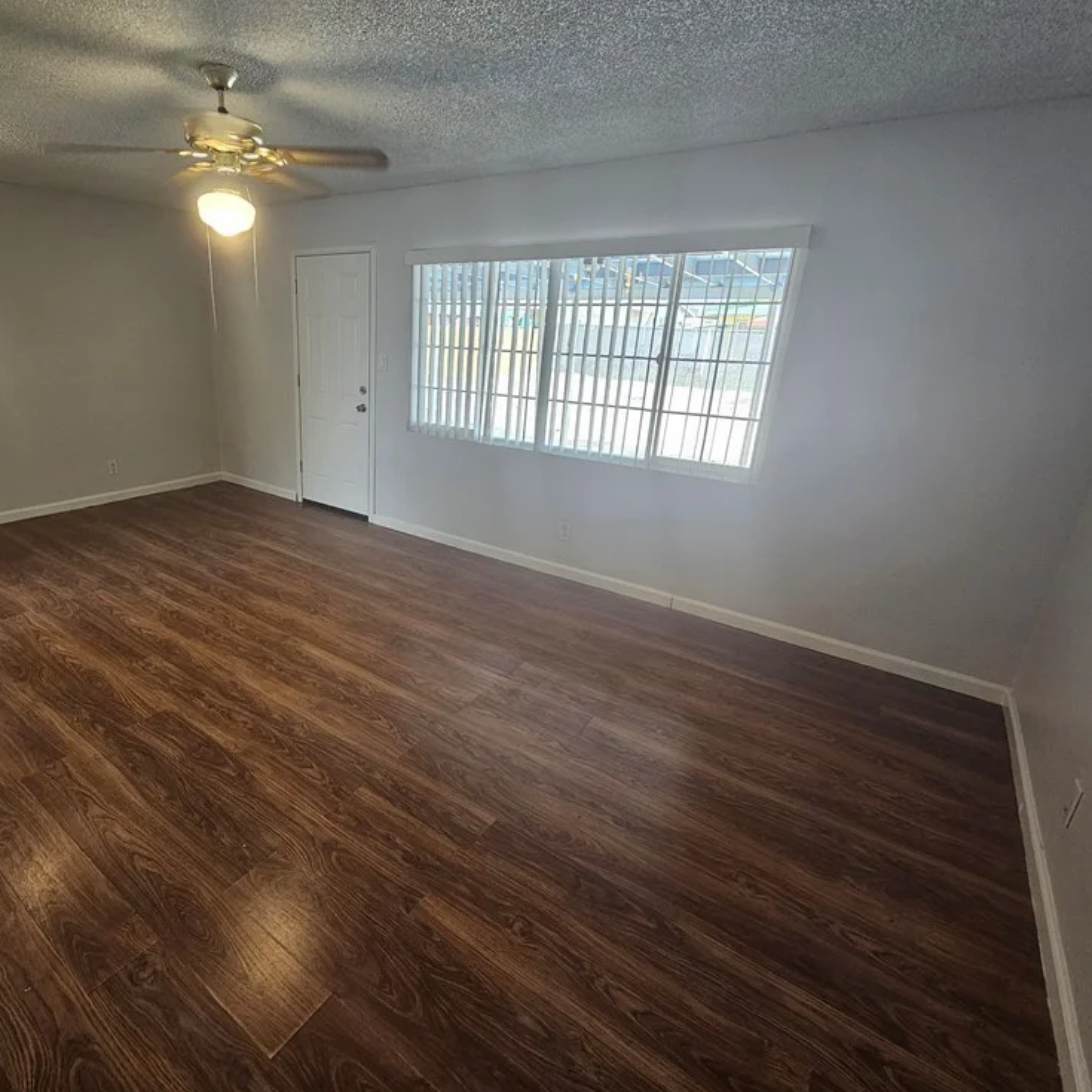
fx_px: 571
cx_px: 403
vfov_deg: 87.4
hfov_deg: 85.5
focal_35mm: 16
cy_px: 529
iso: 100
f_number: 2.2
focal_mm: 2.2
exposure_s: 1/60
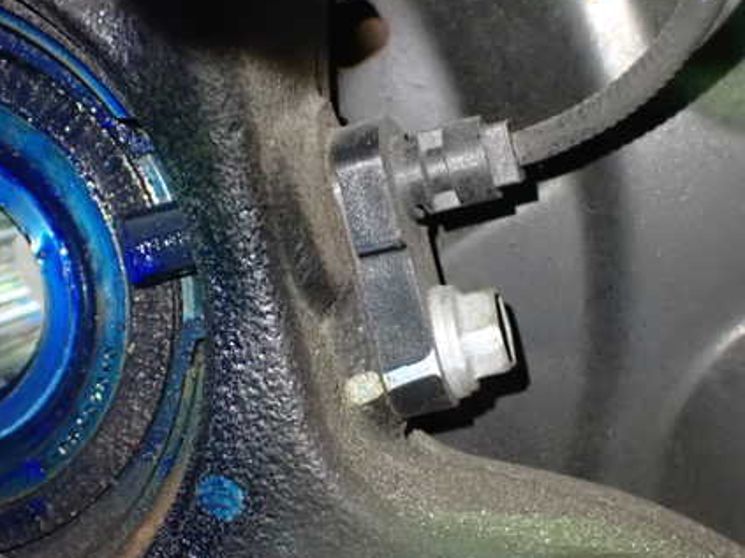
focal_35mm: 71
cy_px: 315
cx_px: 400
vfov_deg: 20.7
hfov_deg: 27.4
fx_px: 1528
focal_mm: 9.01
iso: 1600
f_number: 3.2
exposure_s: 1/40
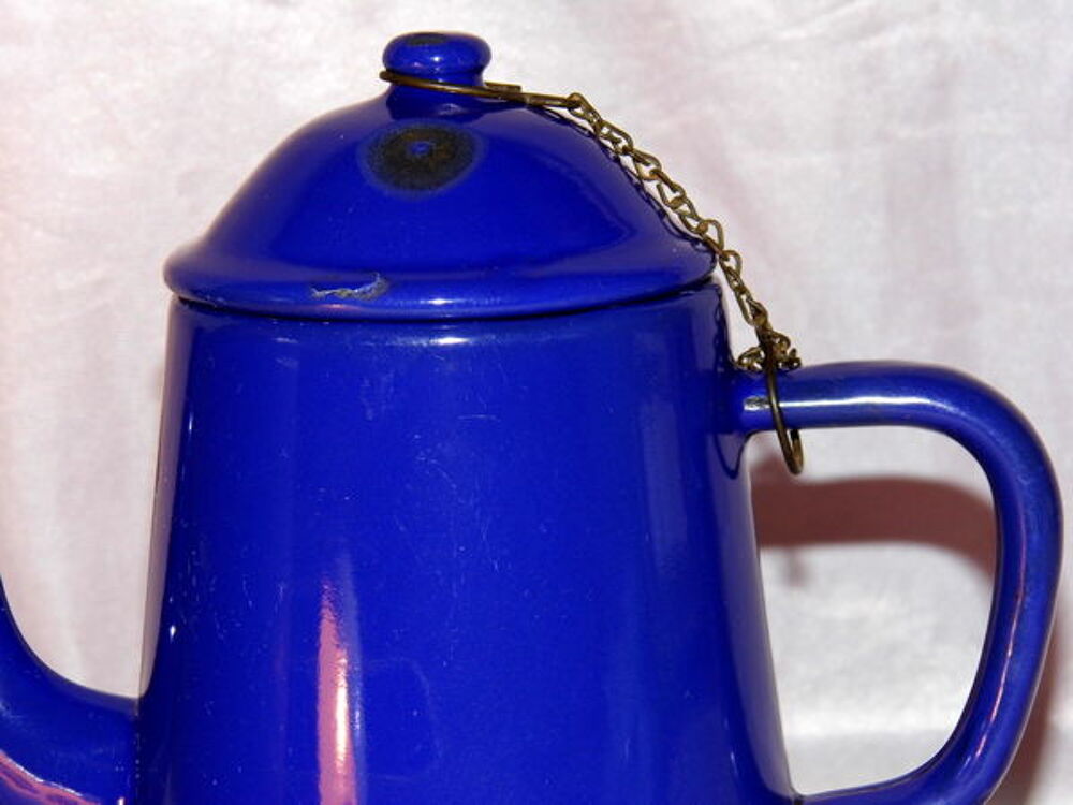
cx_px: 536
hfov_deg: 14.9
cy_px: 402
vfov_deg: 11.2
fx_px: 4092
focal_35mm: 132
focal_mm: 23.6
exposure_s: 1/60
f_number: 4.7
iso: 100
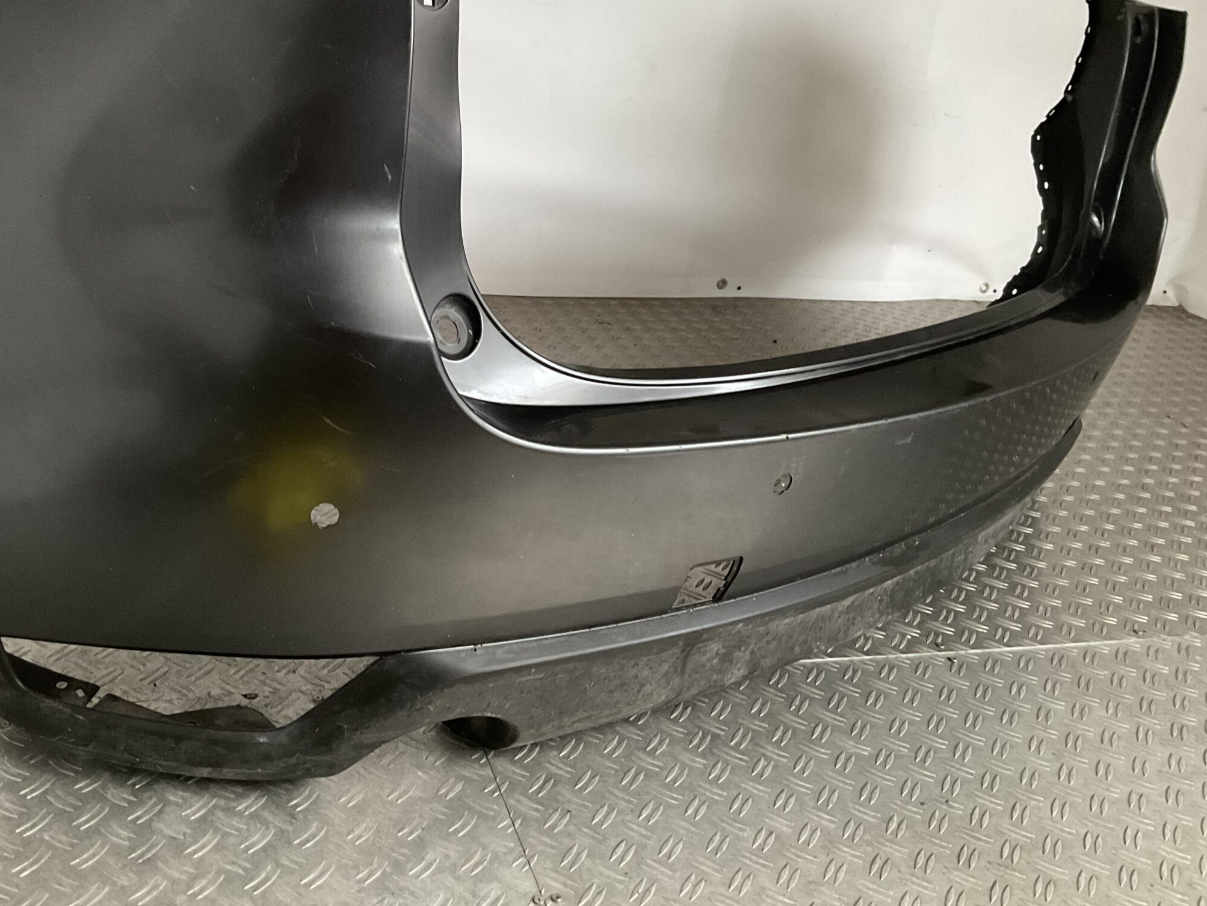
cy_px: 341
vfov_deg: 38.4
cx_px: 468
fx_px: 1290
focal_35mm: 37
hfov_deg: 49.7
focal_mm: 3
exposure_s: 1/40
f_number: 1.8
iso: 250
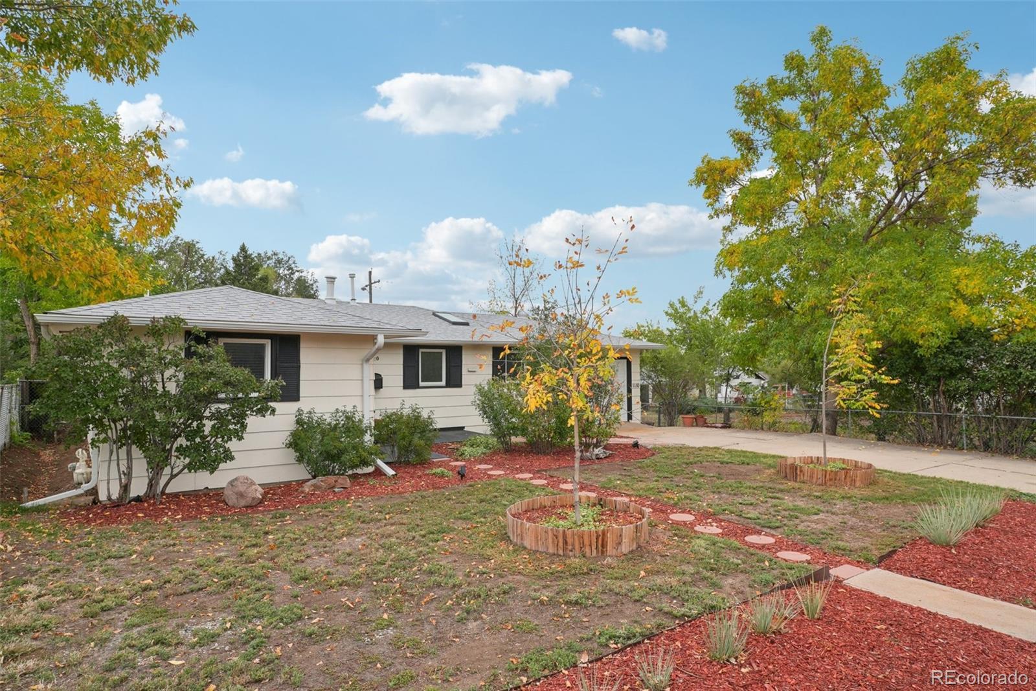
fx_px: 561
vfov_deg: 63.2
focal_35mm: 20
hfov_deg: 85.4
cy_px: 346
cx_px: 518
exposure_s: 1/200
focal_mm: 13
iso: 100
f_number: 8
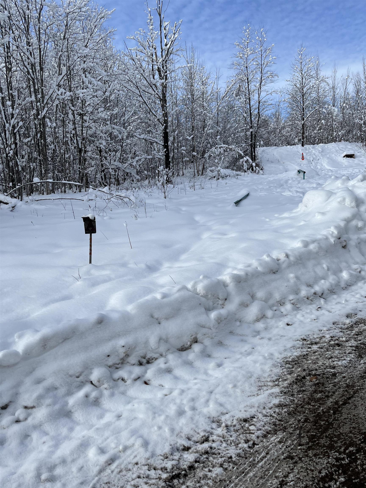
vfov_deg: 67.3
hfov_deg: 53.1
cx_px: 183
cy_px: 244
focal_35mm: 26
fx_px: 367
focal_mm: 5.1
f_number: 1.6
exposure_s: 1/4651
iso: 50
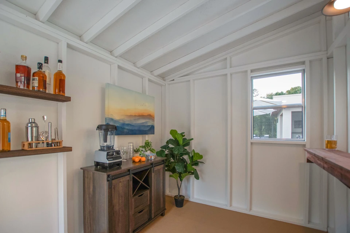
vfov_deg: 77.3
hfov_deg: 100.4
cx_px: 175
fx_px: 146
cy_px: 116
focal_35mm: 15
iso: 1600
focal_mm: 10
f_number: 3.5
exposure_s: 1/160
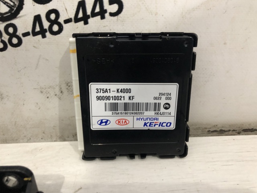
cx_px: 128
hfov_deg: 63.5
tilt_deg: -26.6
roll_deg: +2.9
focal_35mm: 28
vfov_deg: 49.7
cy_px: 96
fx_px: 208
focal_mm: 3.99
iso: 80
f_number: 1.8
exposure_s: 1/8
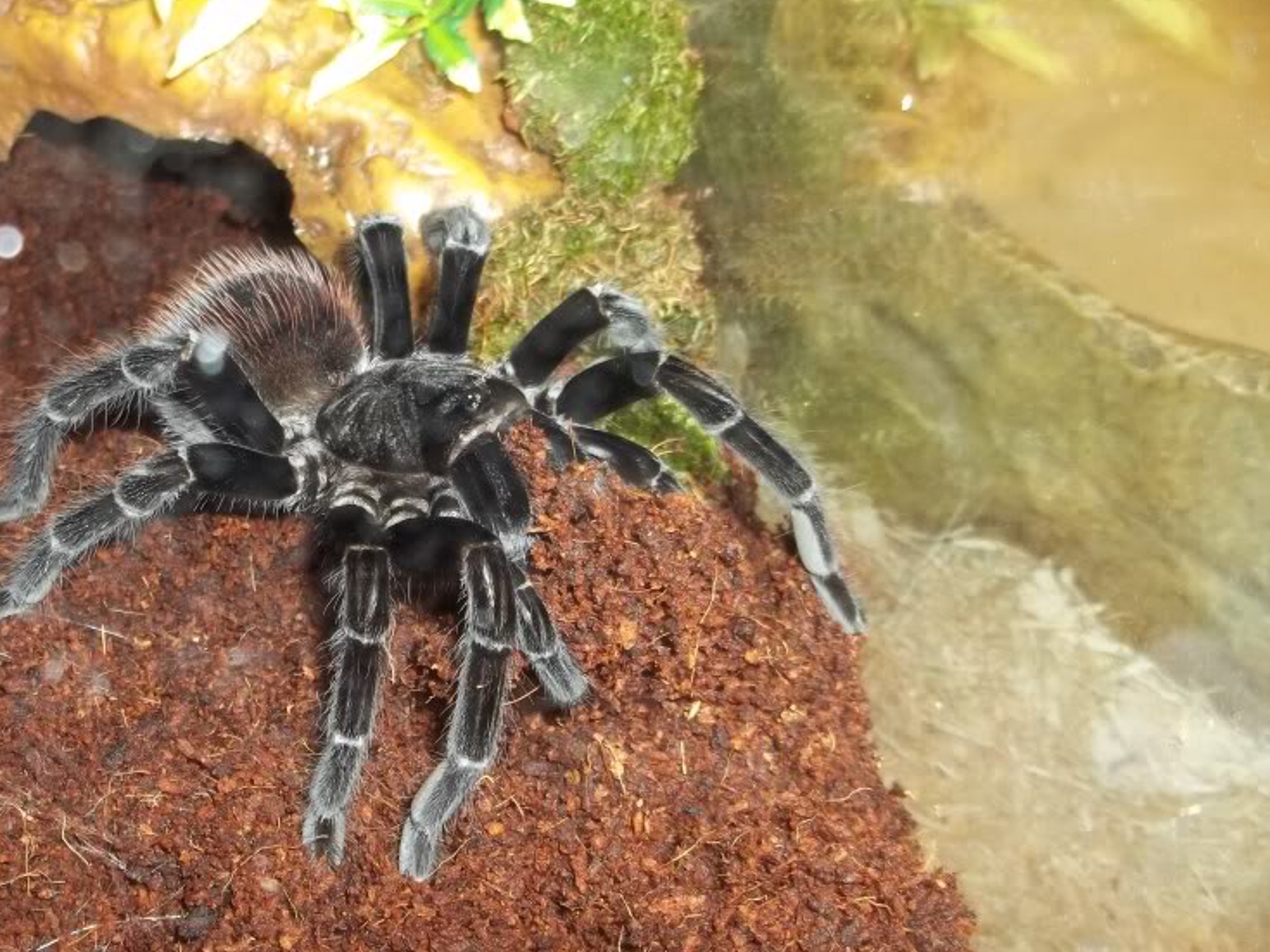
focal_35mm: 46
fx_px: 1687
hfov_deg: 40.6
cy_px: 486
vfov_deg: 31.5
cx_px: 401
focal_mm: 5.9
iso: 64
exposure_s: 1/30
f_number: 3.3
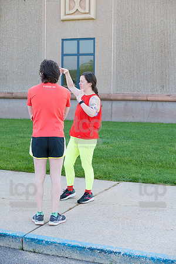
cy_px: 132
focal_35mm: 70
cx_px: 88
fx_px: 513
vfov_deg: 28.8
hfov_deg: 19.5
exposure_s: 1/1600
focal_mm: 70
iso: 2500
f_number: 5.6
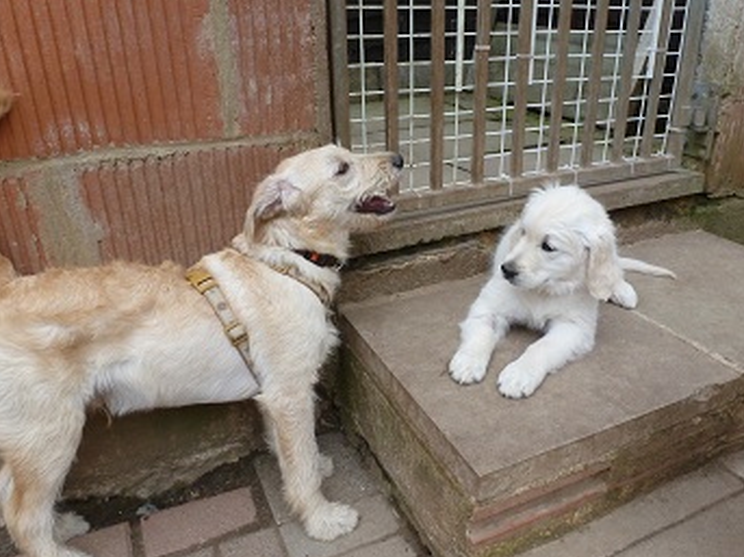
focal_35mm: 28
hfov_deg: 63.1
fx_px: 602
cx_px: 427
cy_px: 273
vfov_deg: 49.7
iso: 200
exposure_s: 1/250
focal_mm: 4.3
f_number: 4
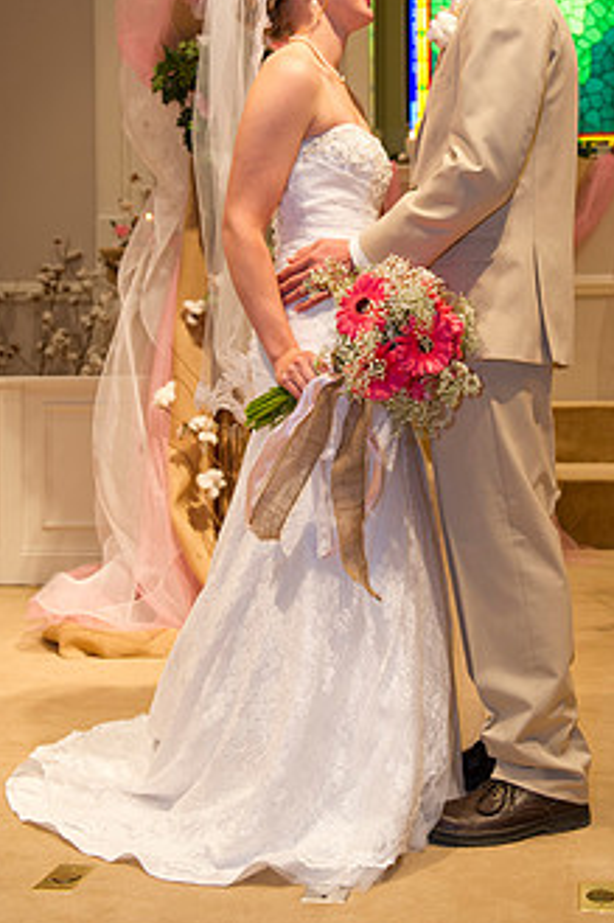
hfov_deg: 25.8
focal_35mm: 52
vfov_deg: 38.0
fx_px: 1332
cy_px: 362
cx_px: 416
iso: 1600
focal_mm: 38
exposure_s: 1/125
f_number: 4.5
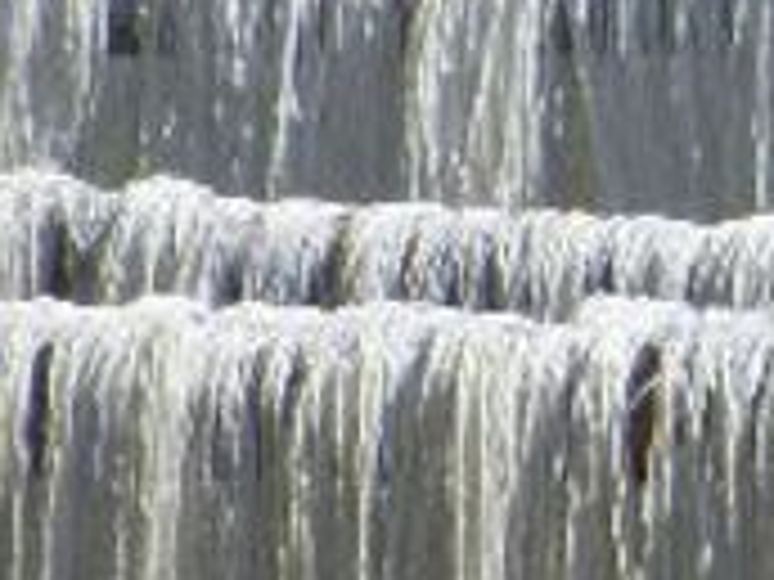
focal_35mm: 2010
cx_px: 1904
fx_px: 44943
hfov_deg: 1.0
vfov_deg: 0.7
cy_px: -994
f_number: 5.3
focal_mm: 60.8
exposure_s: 1/1600
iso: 160
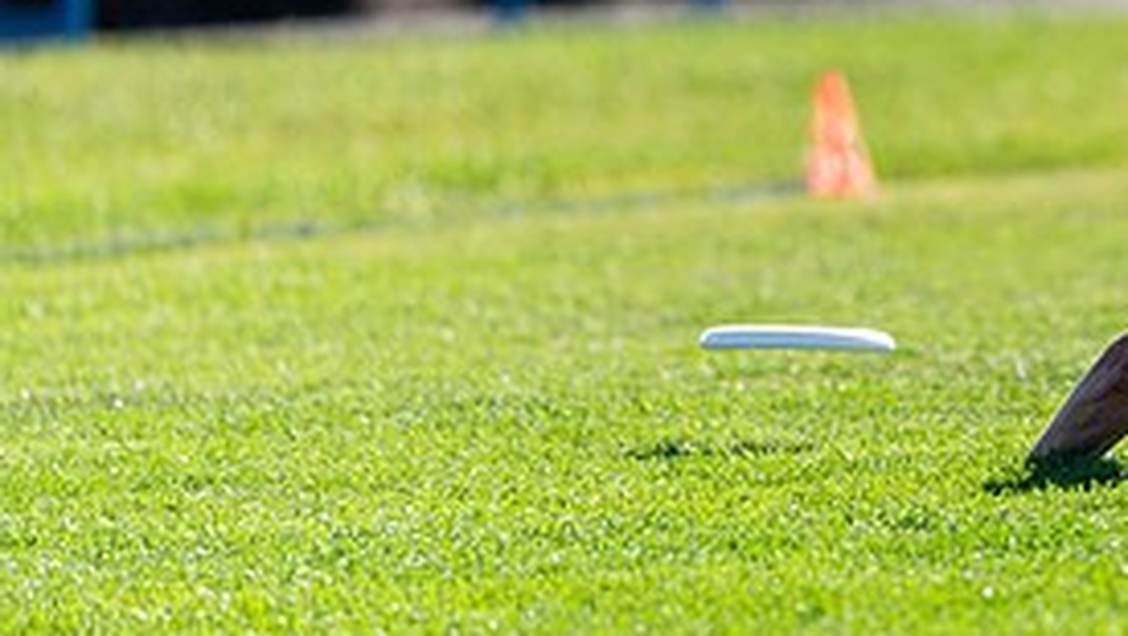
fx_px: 26453
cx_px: 1124
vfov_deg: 1.4
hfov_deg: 2.4
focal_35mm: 884
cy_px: 142
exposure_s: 1/1250
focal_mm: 400
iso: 100
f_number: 2.8
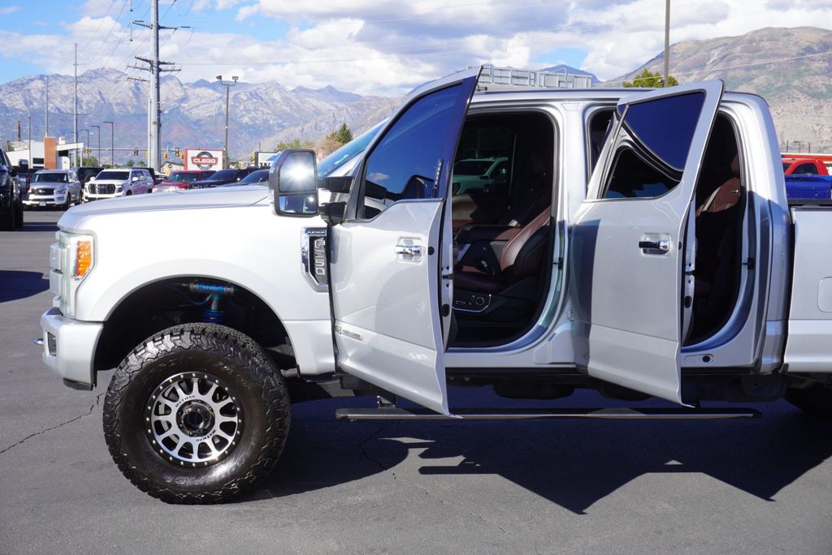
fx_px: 1006
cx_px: 416
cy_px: 278
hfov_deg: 44.9
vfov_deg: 30.9
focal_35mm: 44
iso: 100
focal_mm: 29
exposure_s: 1/125
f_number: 10
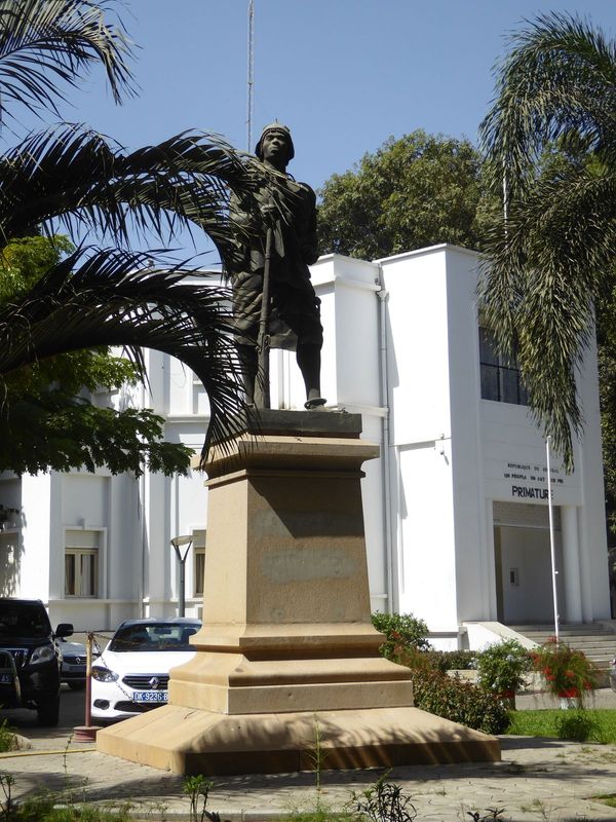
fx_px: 1424
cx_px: 308
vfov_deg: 32.2
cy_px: 411
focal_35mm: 60
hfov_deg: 24.4
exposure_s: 1/640
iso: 80
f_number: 4.2
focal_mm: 10.3
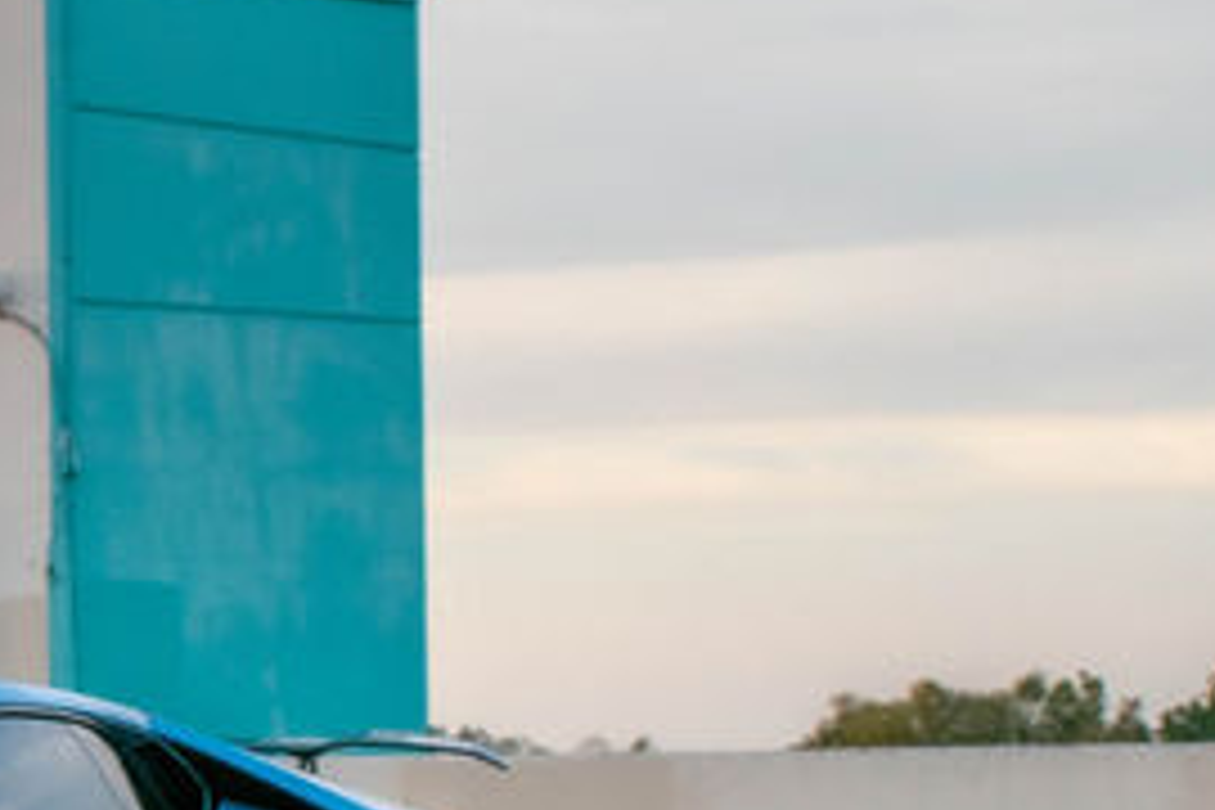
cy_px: 713
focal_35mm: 142
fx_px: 4792
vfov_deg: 9.6
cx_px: -594
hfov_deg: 13.6
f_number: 8
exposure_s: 1/250
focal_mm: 24
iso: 250
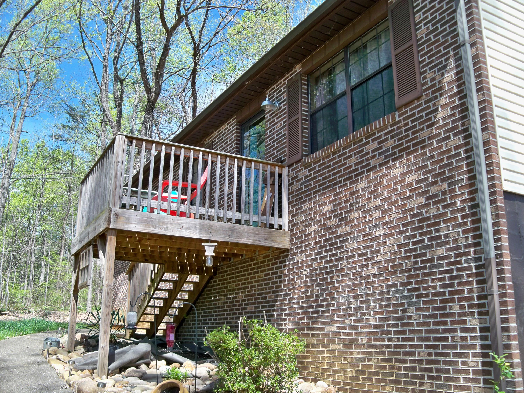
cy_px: 196
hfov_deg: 52.6
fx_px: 530
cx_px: 262
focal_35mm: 35
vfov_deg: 40.7
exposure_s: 1/200
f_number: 3.5
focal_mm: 6.2
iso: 80
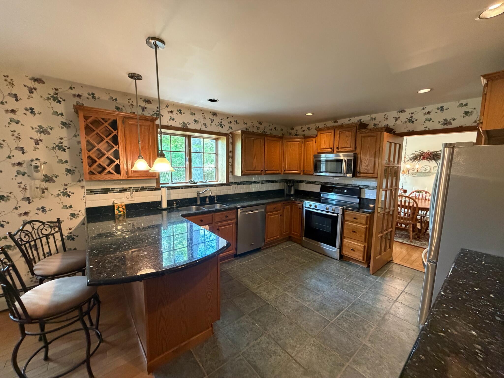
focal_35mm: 14
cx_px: 252
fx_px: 204
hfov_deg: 102.1
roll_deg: -0.6
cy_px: 189
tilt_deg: -6.7
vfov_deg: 85.7
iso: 640
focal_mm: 2.22
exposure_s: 1/60
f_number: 2.2
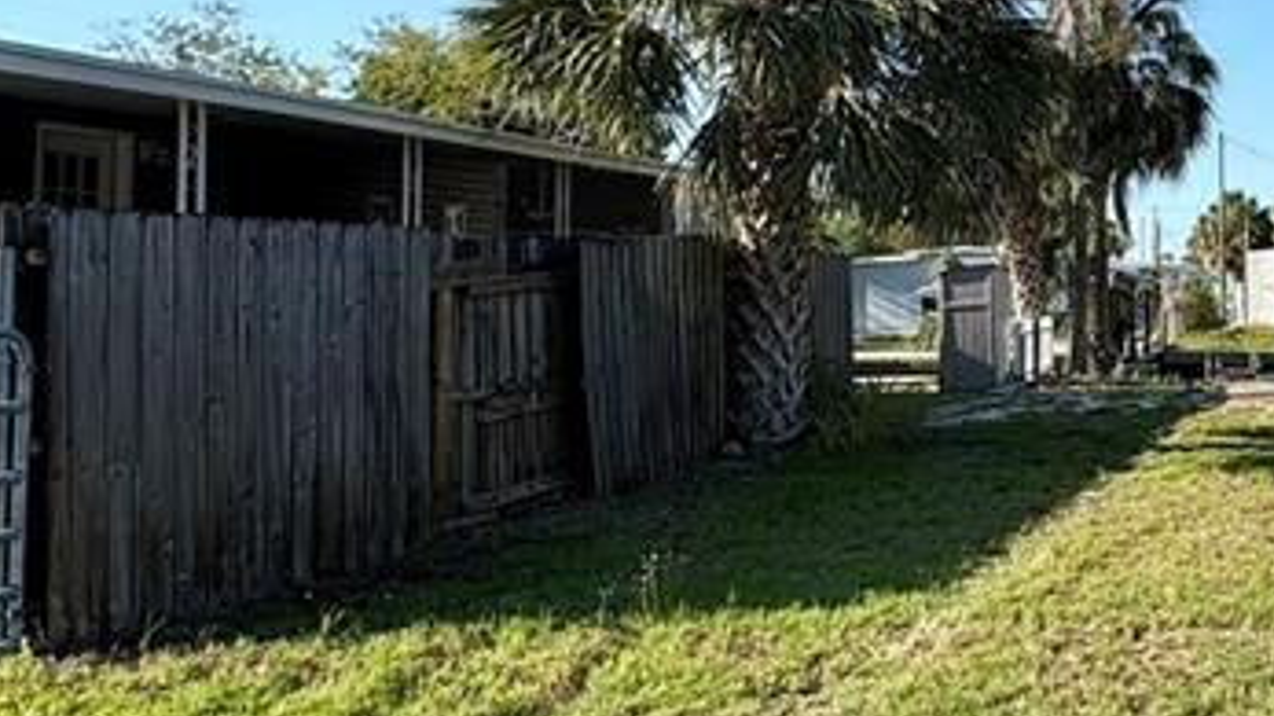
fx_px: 1520
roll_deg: +0.2
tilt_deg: +2.7
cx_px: 1373
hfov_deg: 38.4
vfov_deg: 26.3
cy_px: 217
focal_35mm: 45
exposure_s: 1/1063
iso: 50
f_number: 2.2
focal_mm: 2.22
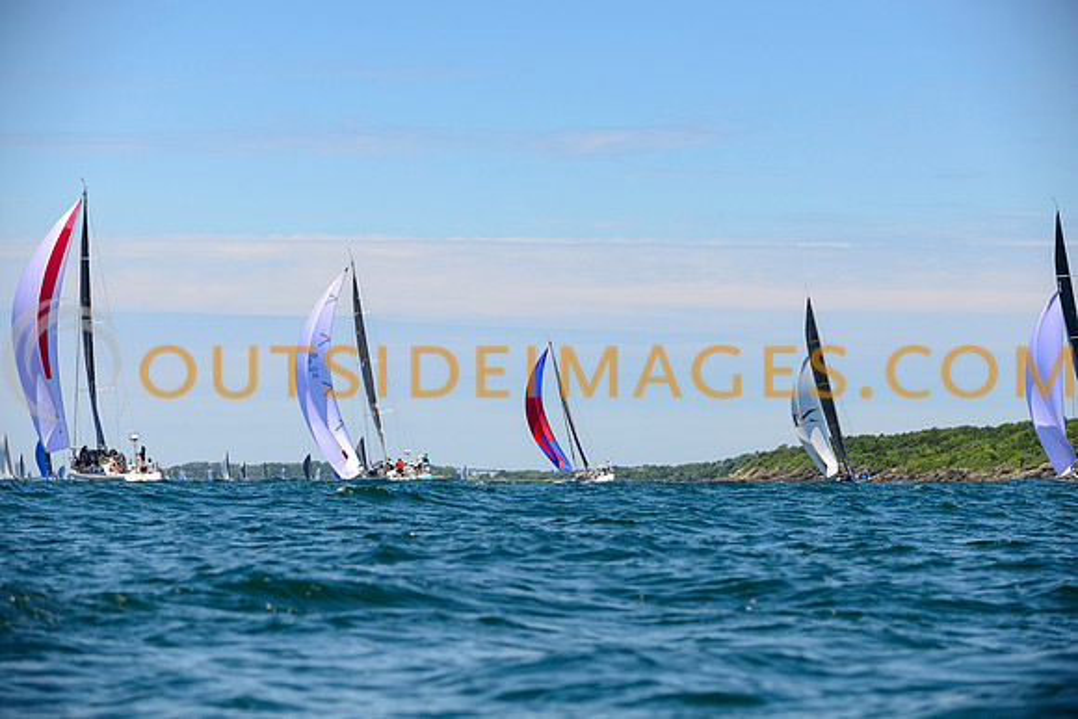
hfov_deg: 17.0
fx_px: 3614
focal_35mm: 121
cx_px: 539
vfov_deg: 11.4
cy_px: 360
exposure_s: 1/2500
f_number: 5
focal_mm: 120
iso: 250
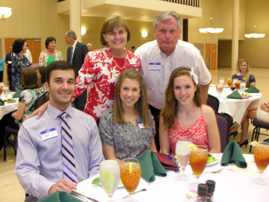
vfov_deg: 40.7
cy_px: 101
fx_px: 272
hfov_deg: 52.6
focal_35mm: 35
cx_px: 134
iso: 53
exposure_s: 1/4.3
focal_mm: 8.9
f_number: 4
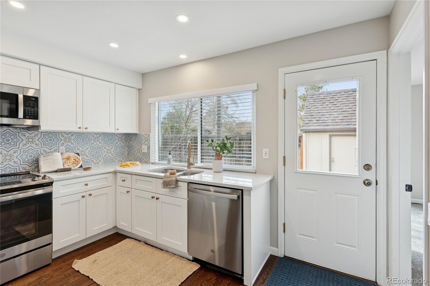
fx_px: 203
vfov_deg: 70.4
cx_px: 215
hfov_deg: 93.3
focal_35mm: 17
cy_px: 143
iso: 400
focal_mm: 17
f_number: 9
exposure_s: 1/40
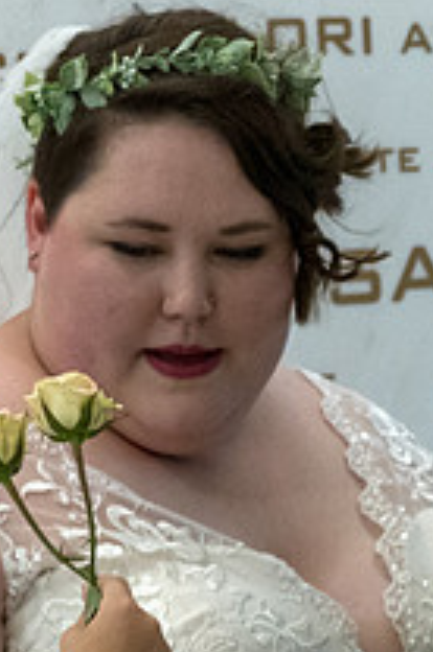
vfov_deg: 15.5
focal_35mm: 130
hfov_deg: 10.4
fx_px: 2353
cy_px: 627
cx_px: 22
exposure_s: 1/320
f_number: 7.1
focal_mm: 60
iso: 2500
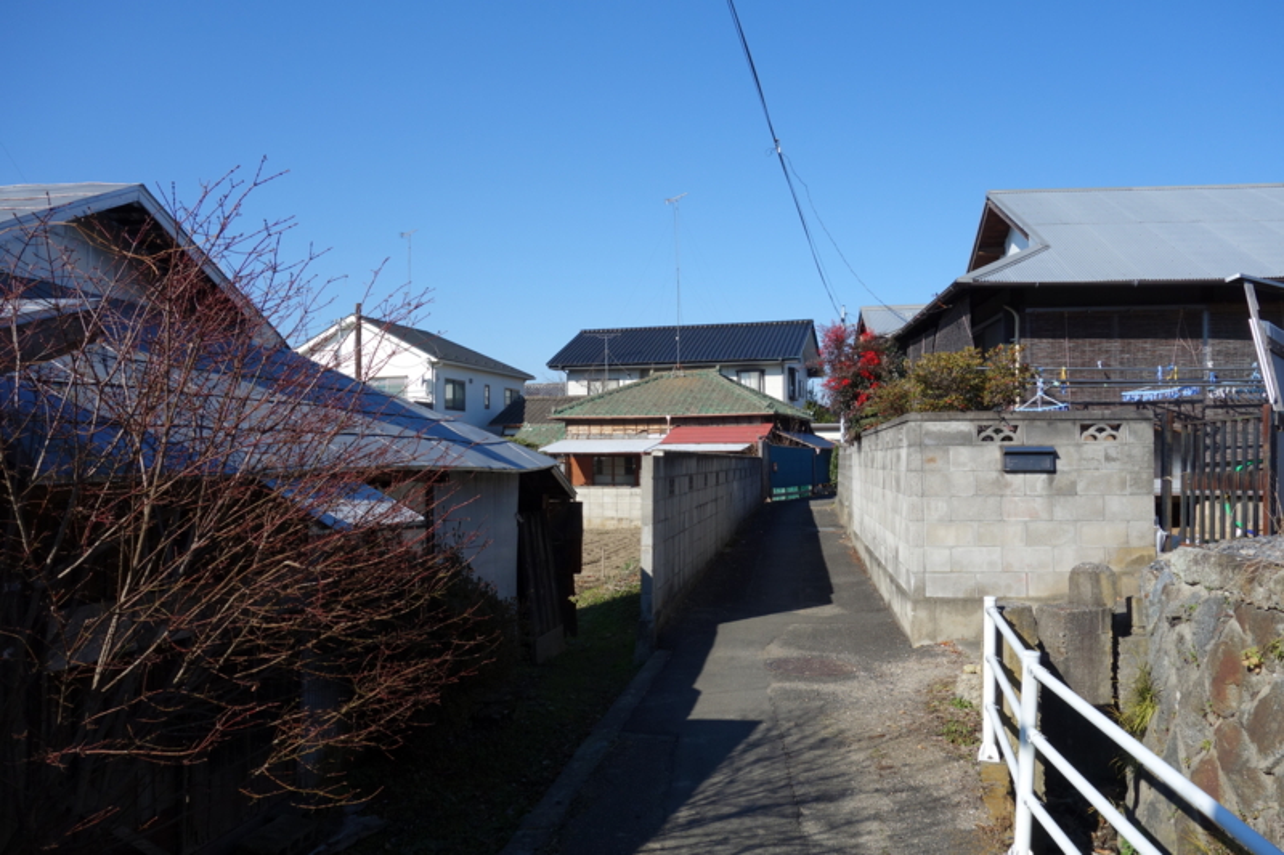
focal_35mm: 28
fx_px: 998
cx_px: 642
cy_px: 428
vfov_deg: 46.4
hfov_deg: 65.5
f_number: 5.6
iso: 125
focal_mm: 10.4
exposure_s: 1/500
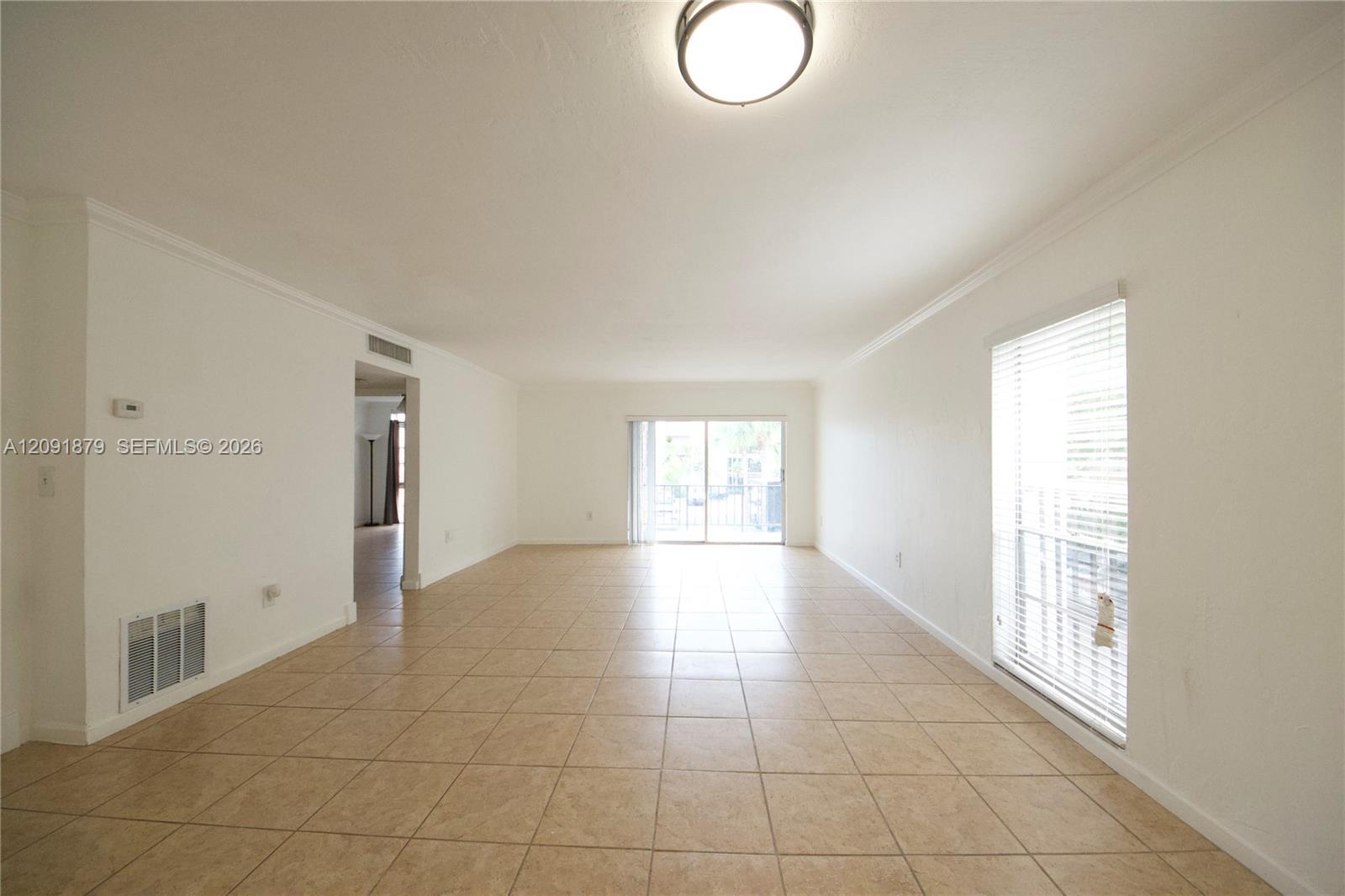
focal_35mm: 12
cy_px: 448
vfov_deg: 90.0
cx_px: 672
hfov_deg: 112.6
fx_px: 448
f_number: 9
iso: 3200
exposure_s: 1/250
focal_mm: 8
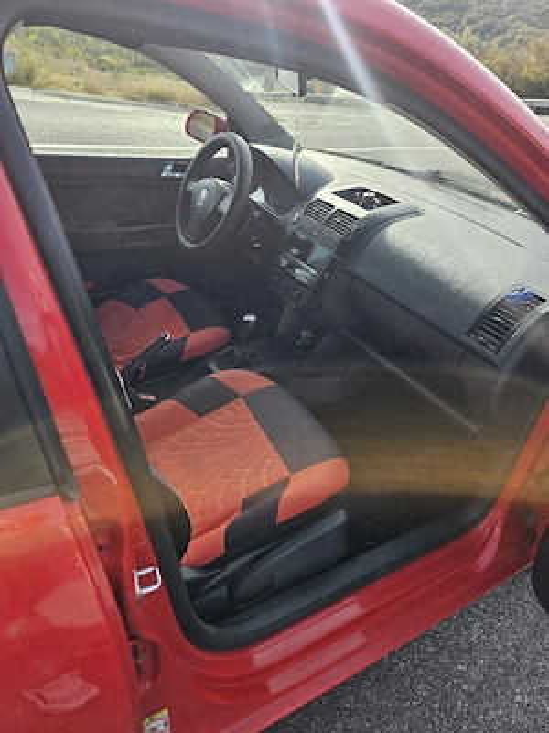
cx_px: 274
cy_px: 366
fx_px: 486
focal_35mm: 23
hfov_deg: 58.9
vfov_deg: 73.9
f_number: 1.7
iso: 32
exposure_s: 1/370
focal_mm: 6.3
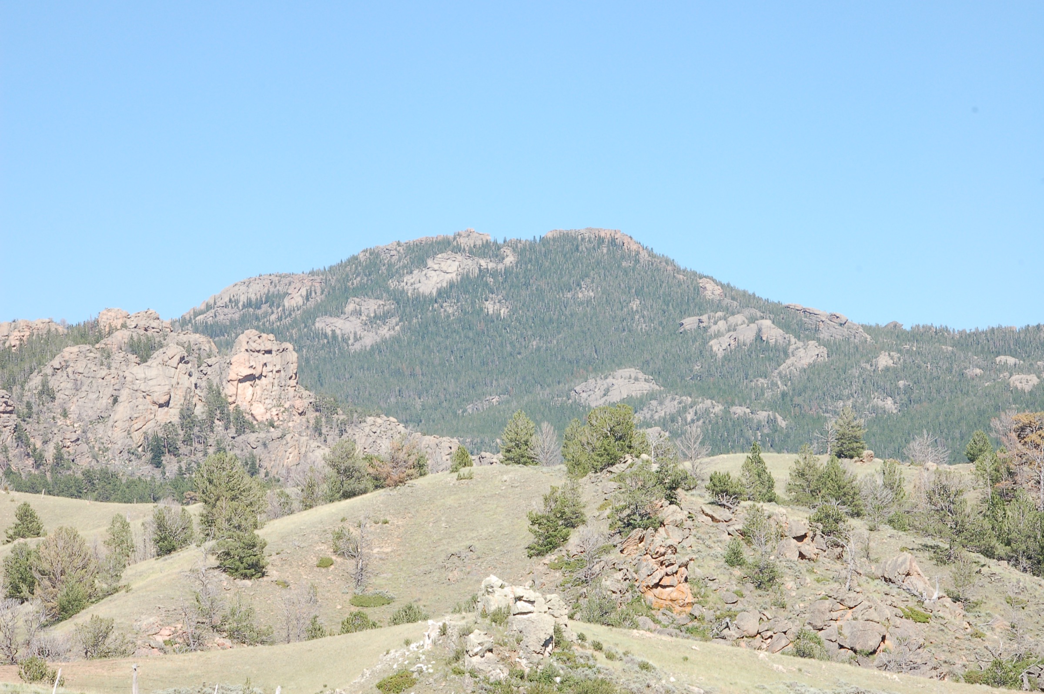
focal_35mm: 142
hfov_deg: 14.4
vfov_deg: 9.6
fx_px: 4128
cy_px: 347
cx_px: 522
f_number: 18
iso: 400
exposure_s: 1/125
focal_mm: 95
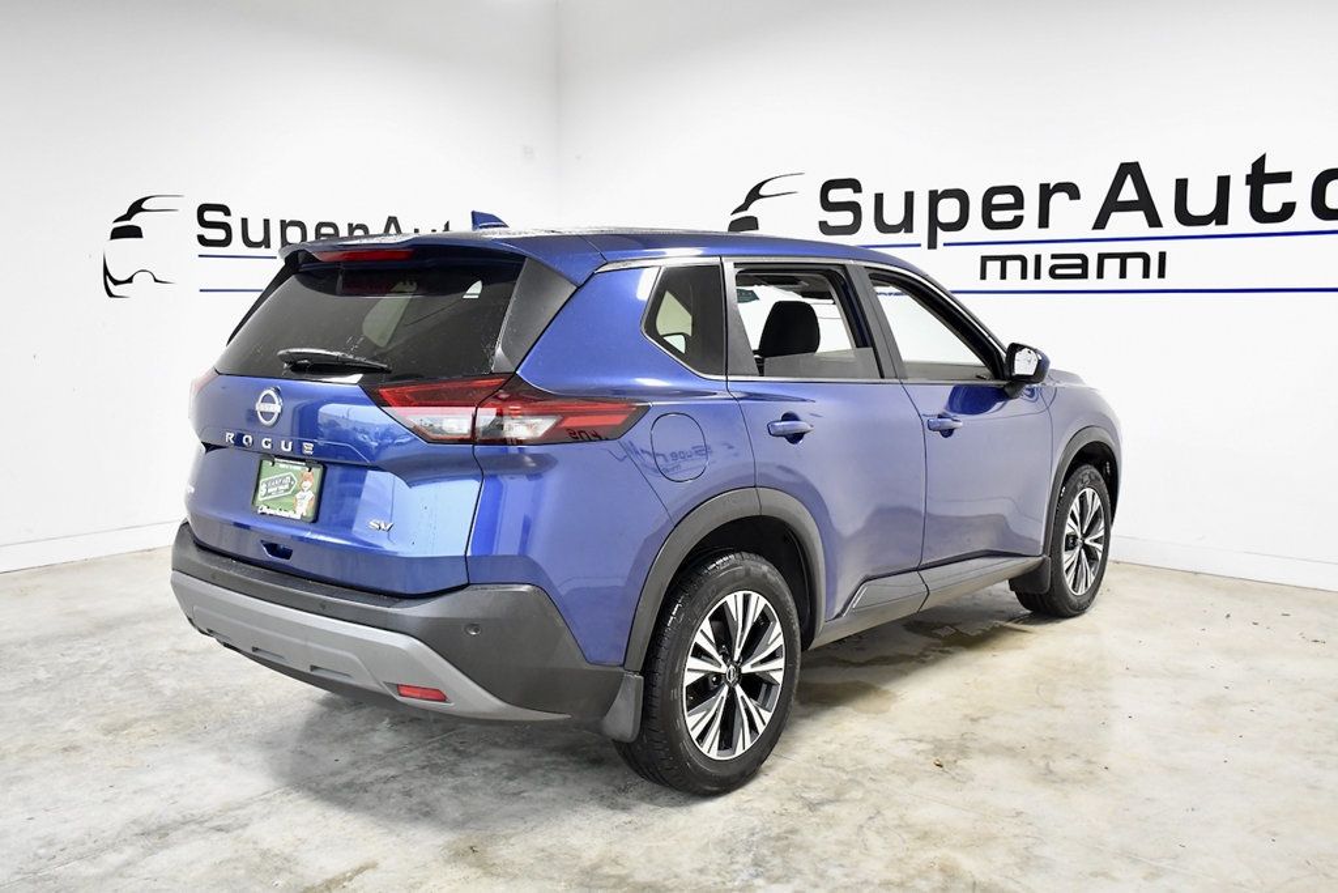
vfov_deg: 40.0
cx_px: 669
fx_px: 1227
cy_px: 446
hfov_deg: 57.2
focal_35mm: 33
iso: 2500
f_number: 5.6
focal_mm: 22
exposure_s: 1/160
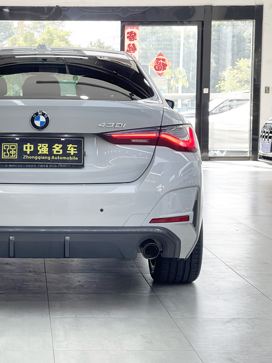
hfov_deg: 17.0
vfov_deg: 22.8
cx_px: 44
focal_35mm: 86
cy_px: 180
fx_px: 901
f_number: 2.2
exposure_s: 1/99
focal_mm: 7.5
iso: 50
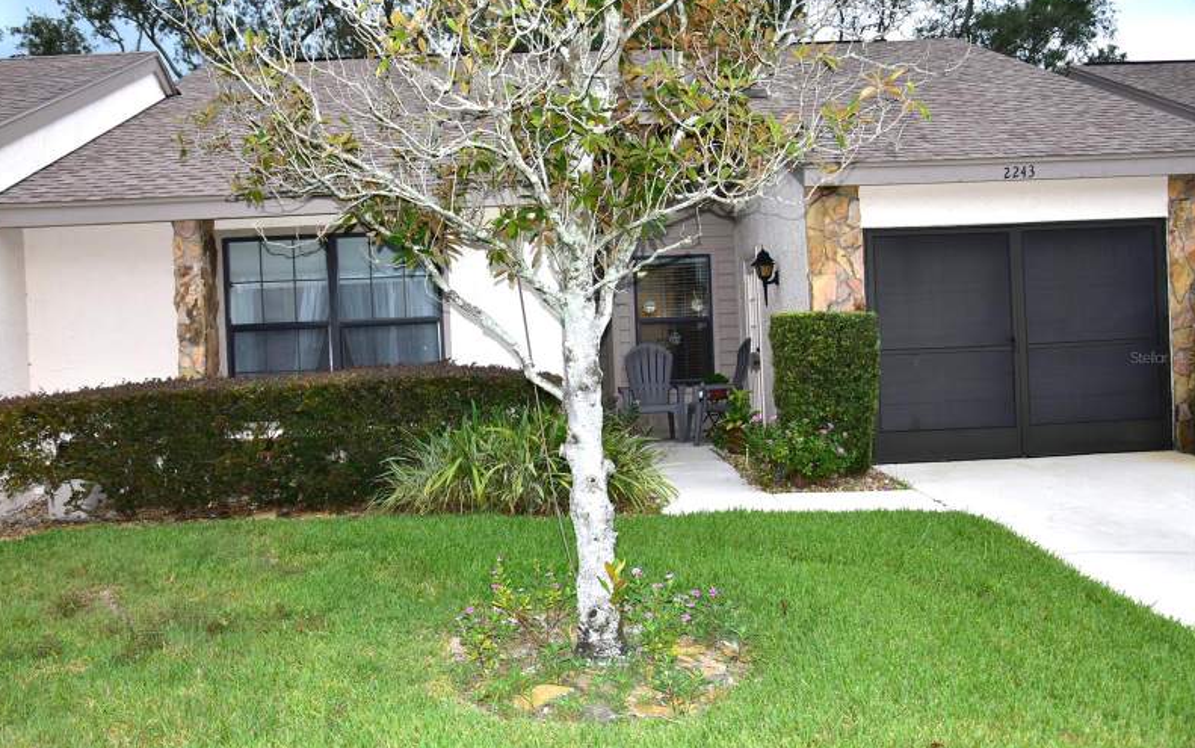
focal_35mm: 34
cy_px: 357
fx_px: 1108
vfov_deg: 37.3
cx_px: 594
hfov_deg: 56.7
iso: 720
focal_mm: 22
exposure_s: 1/200
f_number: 3.8
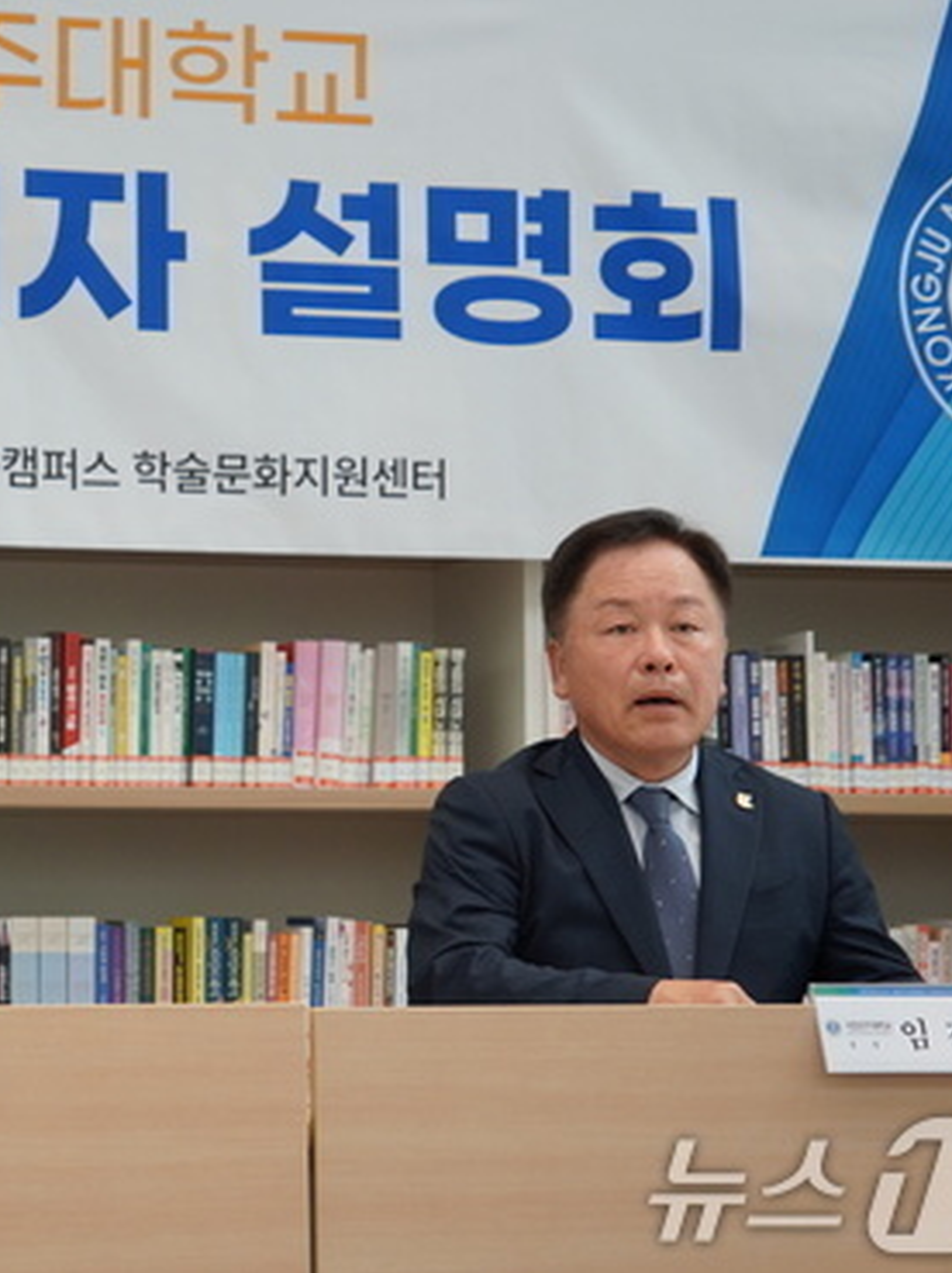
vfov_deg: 21.3
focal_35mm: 92
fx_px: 3379
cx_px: 93
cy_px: 640
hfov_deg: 15.8
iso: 640
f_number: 4.5
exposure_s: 1/160
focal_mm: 42
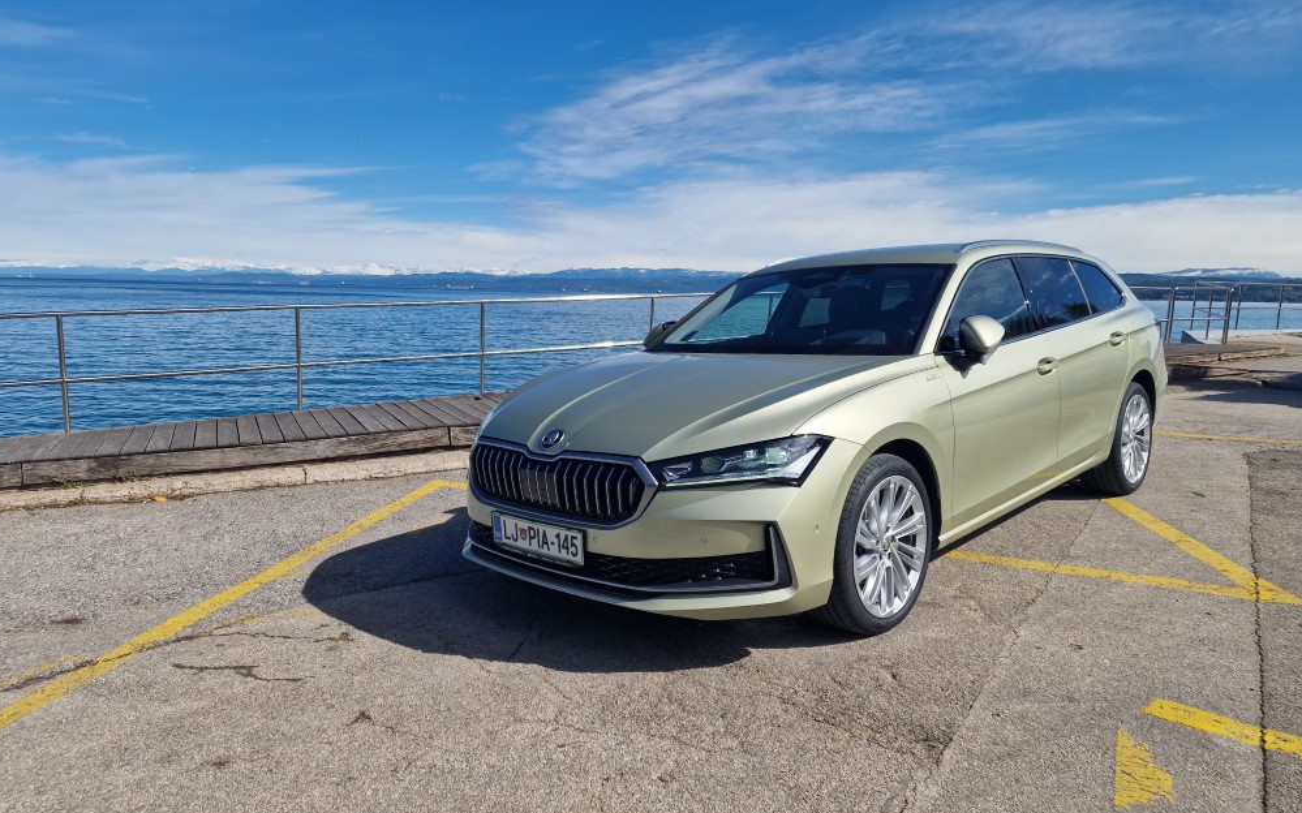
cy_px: 436
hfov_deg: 72.6
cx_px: 646
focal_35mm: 25
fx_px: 887
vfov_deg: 49.2
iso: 50
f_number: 1.8
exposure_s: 1/1716
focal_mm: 6.4
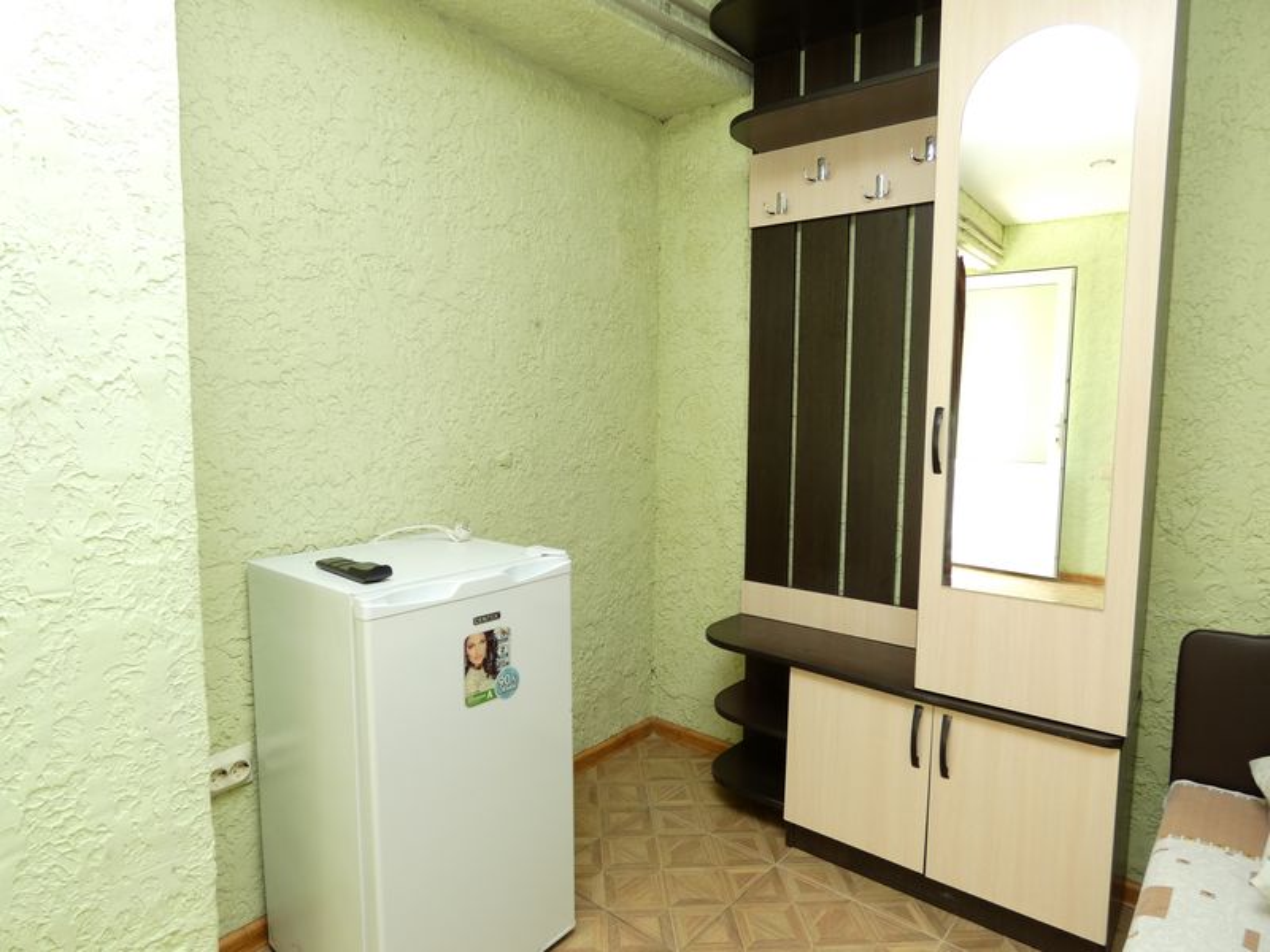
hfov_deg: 81.7
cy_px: 476
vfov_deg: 66.0
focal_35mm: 20
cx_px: 635
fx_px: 734
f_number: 2.8
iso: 80
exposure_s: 1/60
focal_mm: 3.6
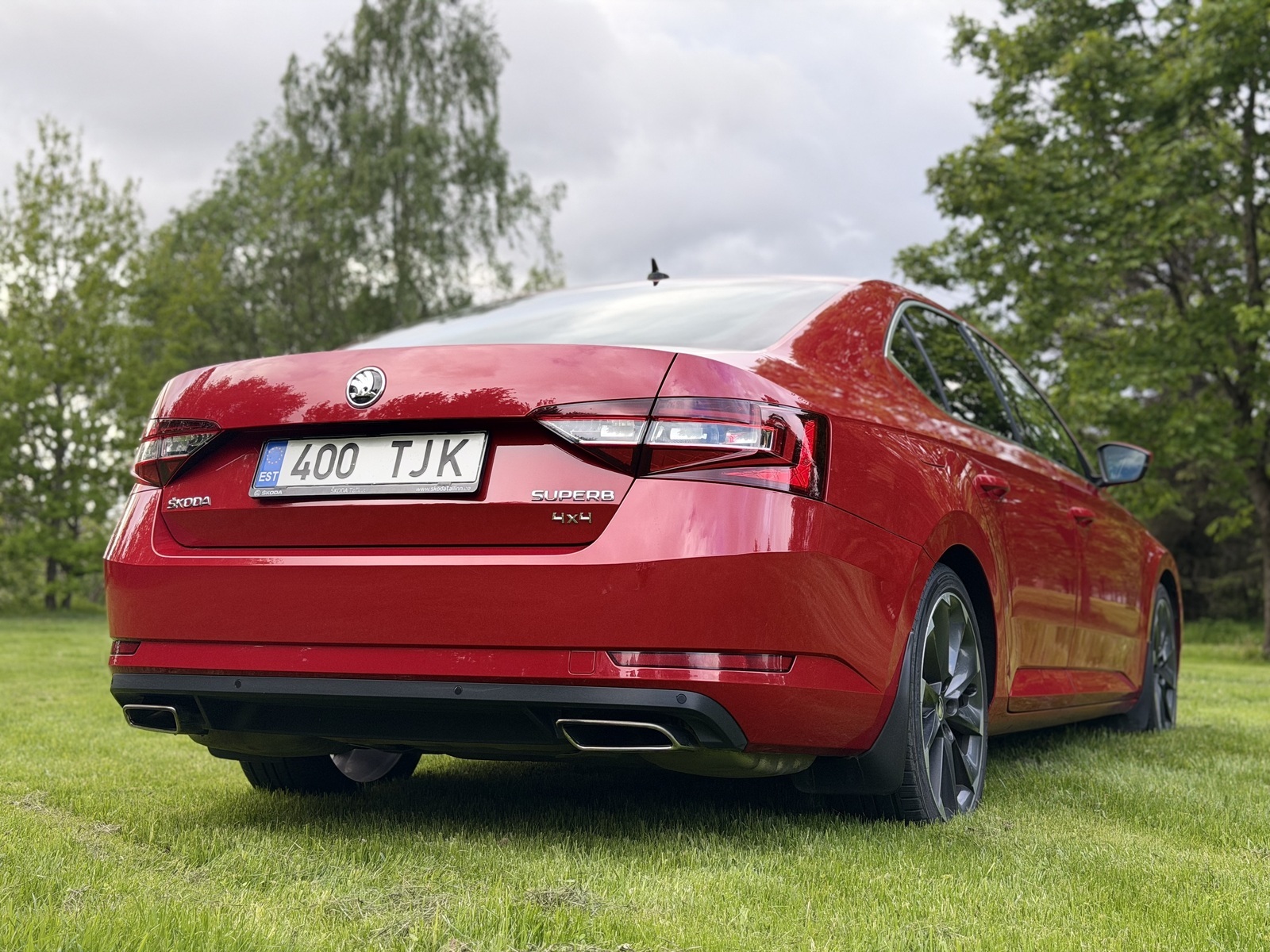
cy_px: 476
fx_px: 1761
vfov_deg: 30.3
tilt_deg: +3.8
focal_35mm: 48
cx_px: 635
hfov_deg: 39.7
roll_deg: -0.2
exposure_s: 1/675
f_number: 1.78
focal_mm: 6.76
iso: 80
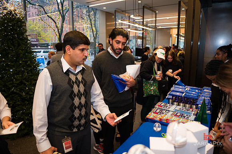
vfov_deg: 53.1
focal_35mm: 24
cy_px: 77
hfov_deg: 73.8
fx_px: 155
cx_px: 116
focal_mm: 24
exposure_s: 1/200
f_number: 3.2
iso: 400
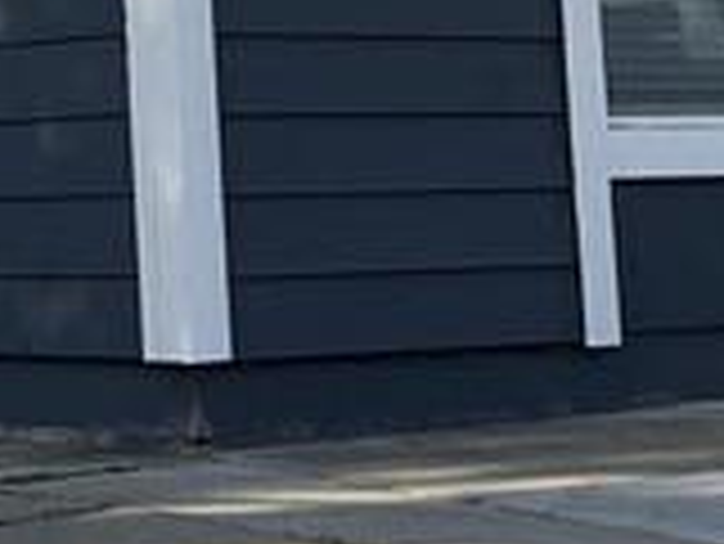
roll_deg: +1.8
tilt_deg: +8.3
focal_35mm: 161
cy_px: -234
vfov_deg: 9.0
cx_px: -454
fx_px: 3370
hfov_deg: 11.6
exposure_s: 1/1647
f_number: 1.6
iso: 50
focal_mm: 5.1
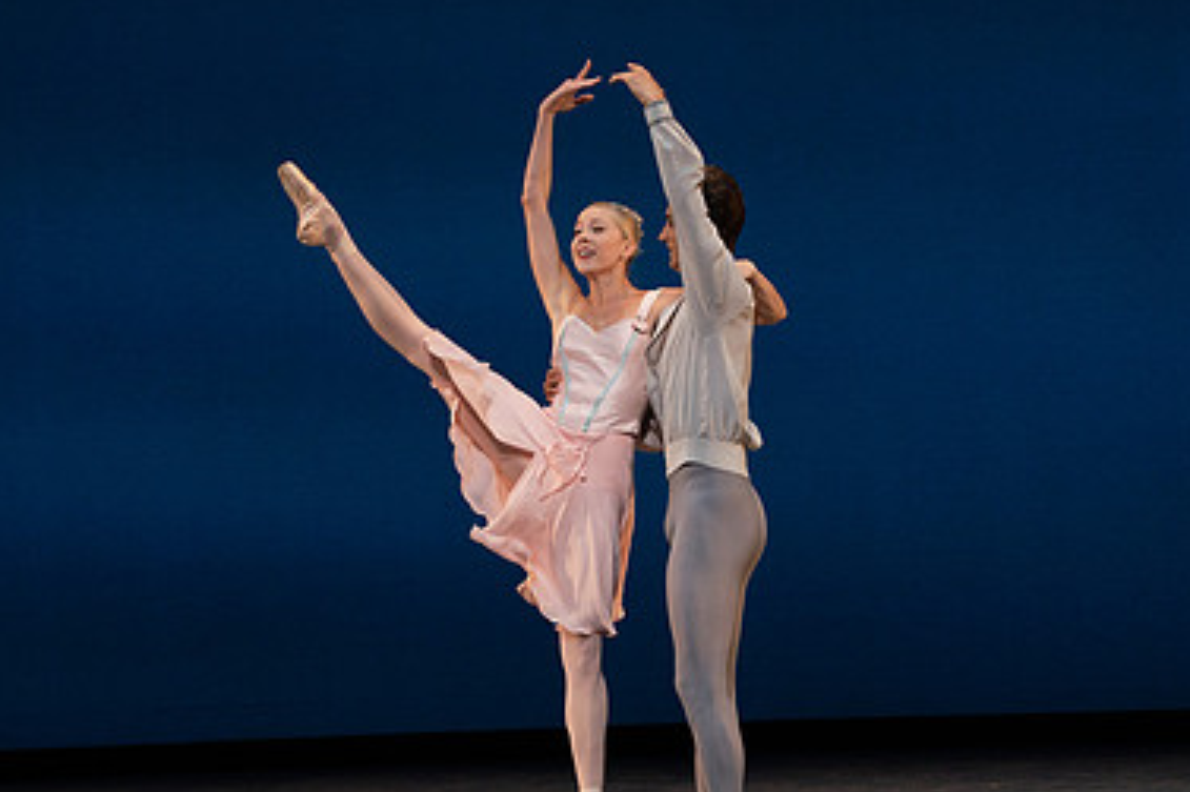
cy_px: 399
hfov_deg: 6.7
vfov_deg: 4.5
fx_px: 10176
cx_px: 477
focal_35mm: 308
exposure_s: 1/500
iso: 3200
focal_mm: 200
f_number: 8
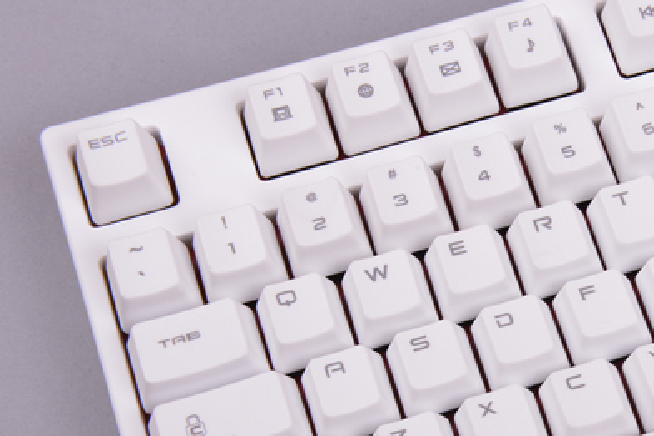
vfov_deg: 12.9
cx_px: 591
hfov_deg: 19.1
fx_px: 1907
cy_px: 389
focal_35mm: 105
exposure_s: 1/160
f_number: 16
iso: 200
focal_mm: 55
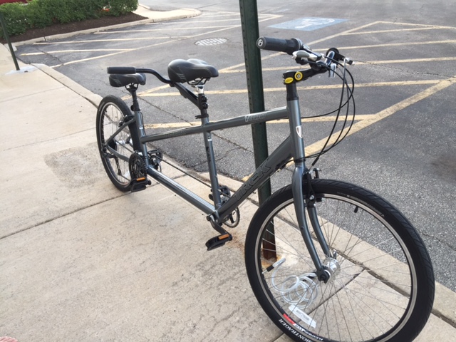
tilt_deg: -28.4
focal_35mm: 29
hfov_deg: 61.7
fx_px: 382
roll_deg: +6.1
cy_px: 171
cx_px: 228
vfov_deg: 48.2
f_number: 2.2
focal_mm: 4.15
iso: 40
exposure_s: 1/120
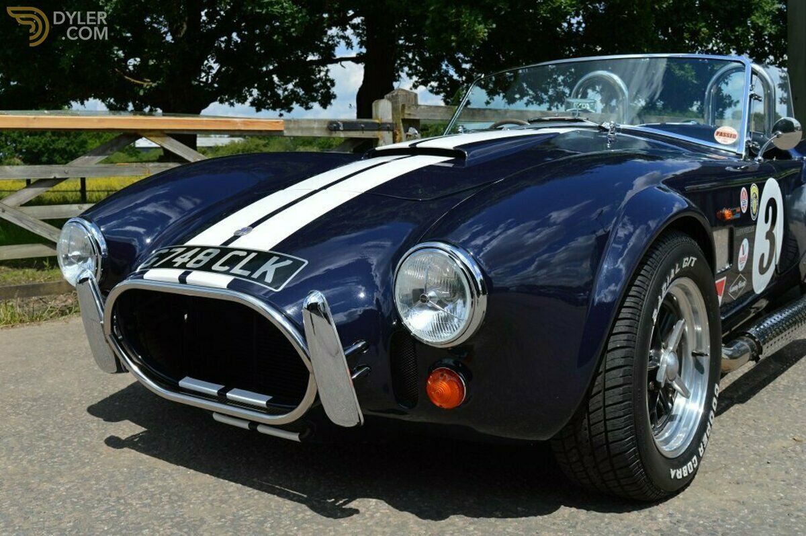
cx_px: 403
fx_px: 839
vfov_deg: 35.4
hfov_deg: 51.3
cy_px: 268
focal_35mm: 38
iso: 100
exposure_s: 1/320
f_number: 9
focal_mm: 25
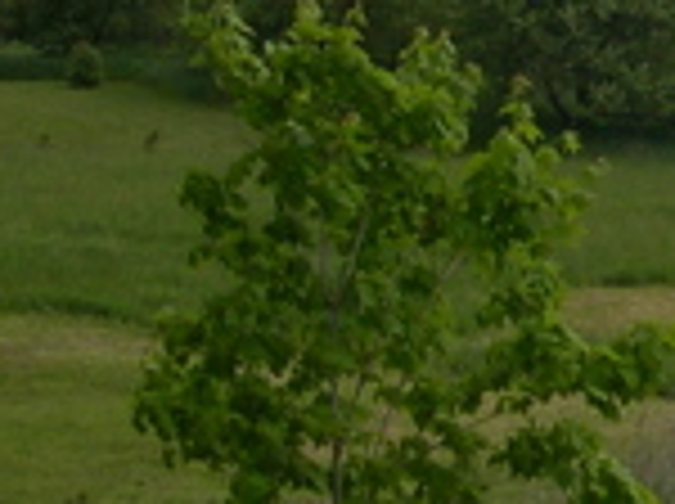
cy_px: -306
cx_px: 1238
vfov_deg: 7.2
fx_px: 3952
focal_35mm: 203
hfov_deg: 9.3
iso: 100
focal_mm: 8
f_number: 7.6
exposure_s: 1/305
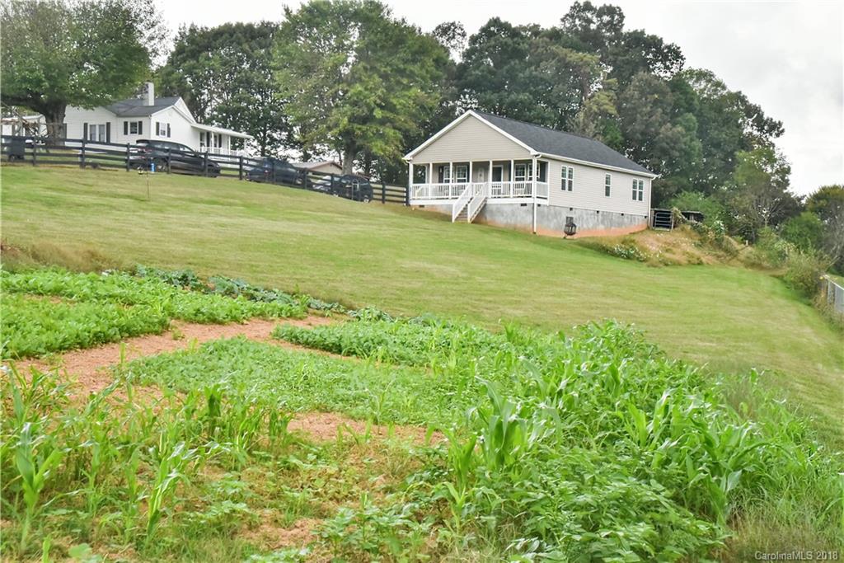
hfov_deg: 41.1
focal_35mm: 48
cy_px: 282
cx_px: 422
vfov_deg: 28.1
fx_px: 1125
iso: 4000
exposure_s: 1/250
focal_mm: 48
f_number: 16
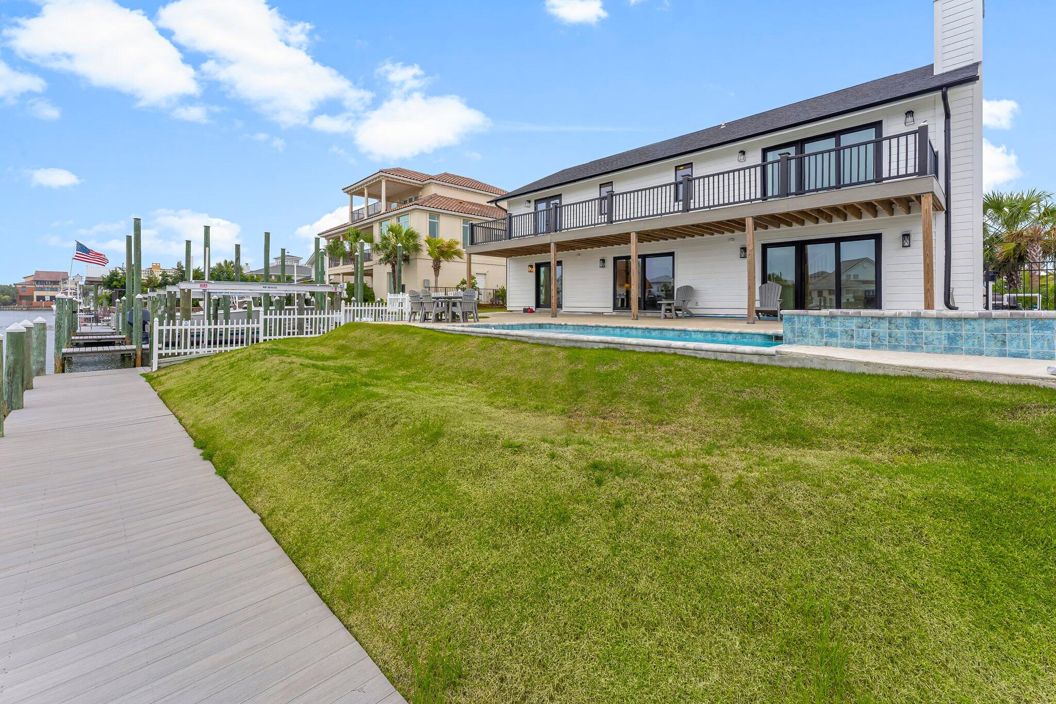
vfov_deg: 81.2
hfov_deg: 104.3
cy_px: 352
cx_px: 528
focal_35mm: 14
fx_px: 411
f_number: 8
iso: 640
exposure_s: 1/320
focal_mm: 14
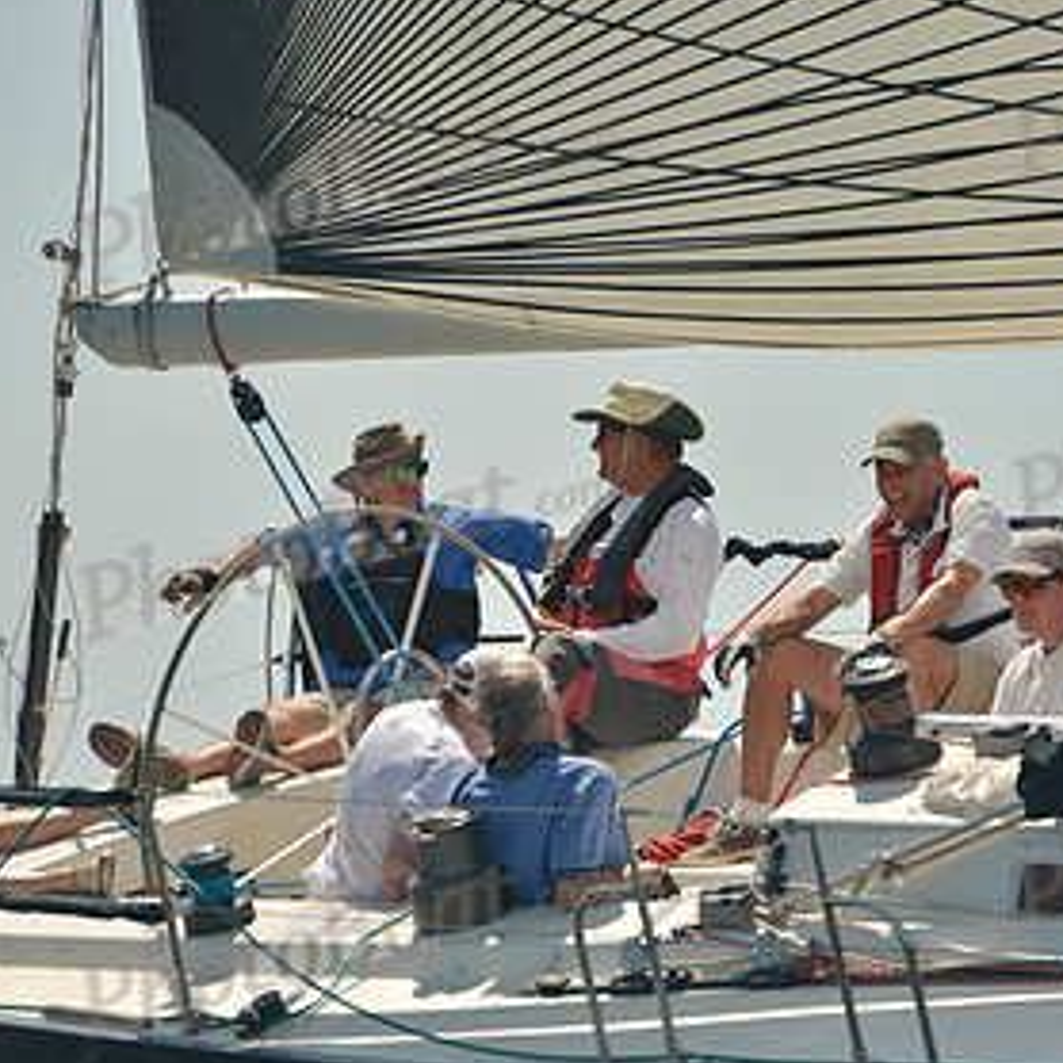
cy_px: 686
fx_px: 12334
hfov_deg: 4.9
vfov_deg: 4.9
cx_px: 818
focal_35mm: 355
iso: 280
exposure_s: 1/1000
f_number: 7.1
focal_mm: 200
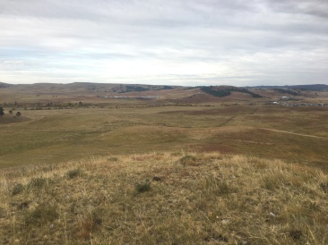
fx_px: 275
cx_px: 164
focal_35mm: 29
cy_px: 122
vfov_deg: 48.2
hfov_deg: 61.7
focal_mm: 4.15
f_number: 2.2
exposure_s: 1/215
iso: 25
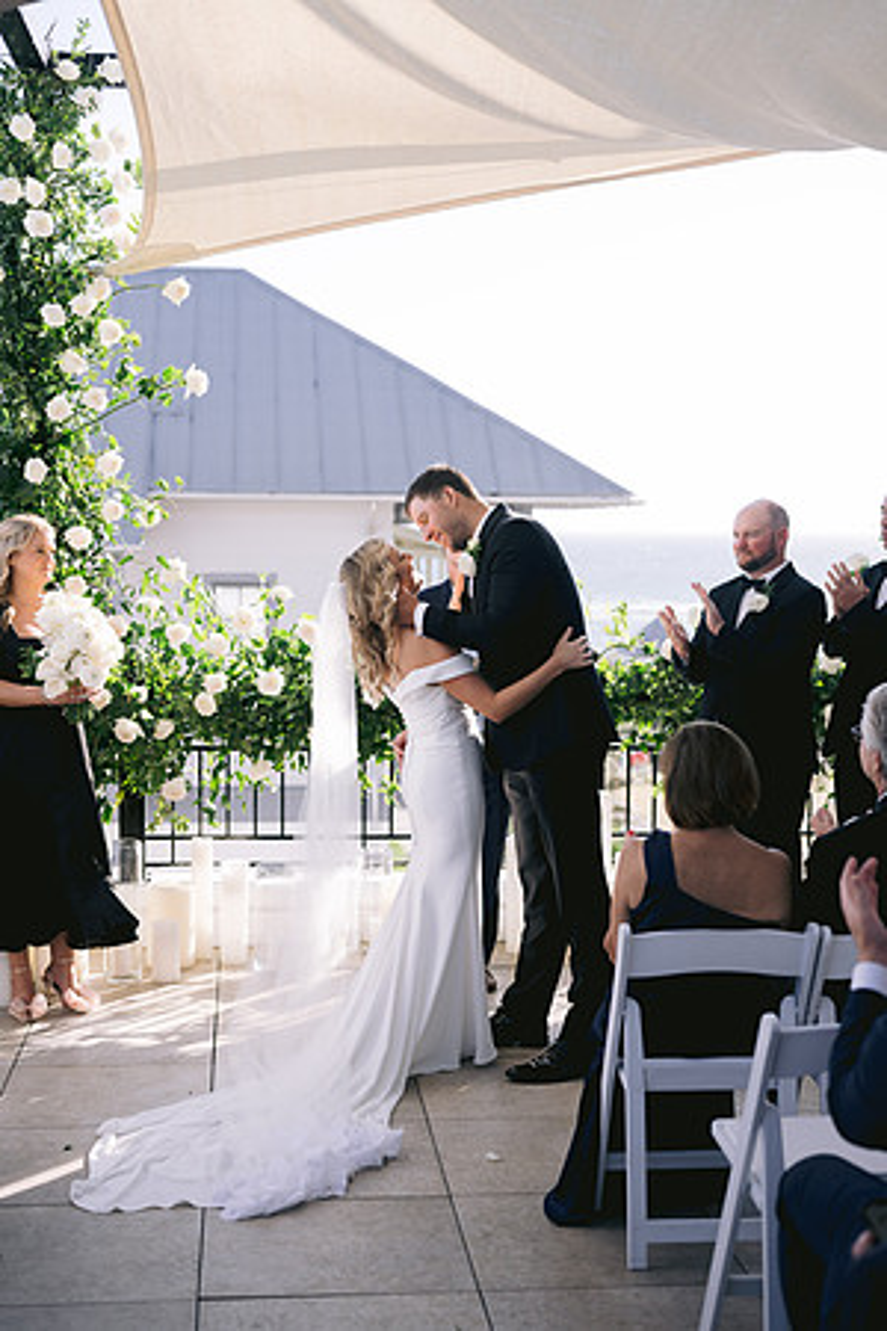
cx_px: 444
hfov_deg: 27.0
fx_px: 1848
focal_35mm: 50
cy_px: 666
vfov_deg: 39.6
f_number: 2.8
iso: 200
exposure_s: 1/1250
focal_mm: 50
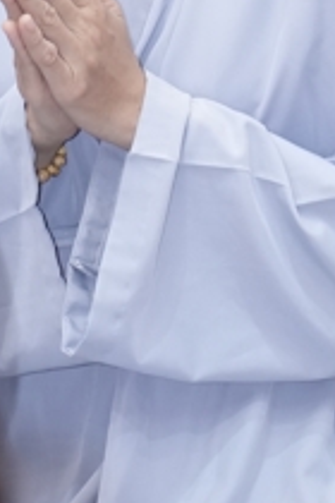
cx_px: 187
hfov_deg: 2.0
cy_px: -143
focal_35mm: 697
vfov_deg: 3.0
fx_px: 9728
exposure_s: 1/200
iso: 2000
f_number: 2.8
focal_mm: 150
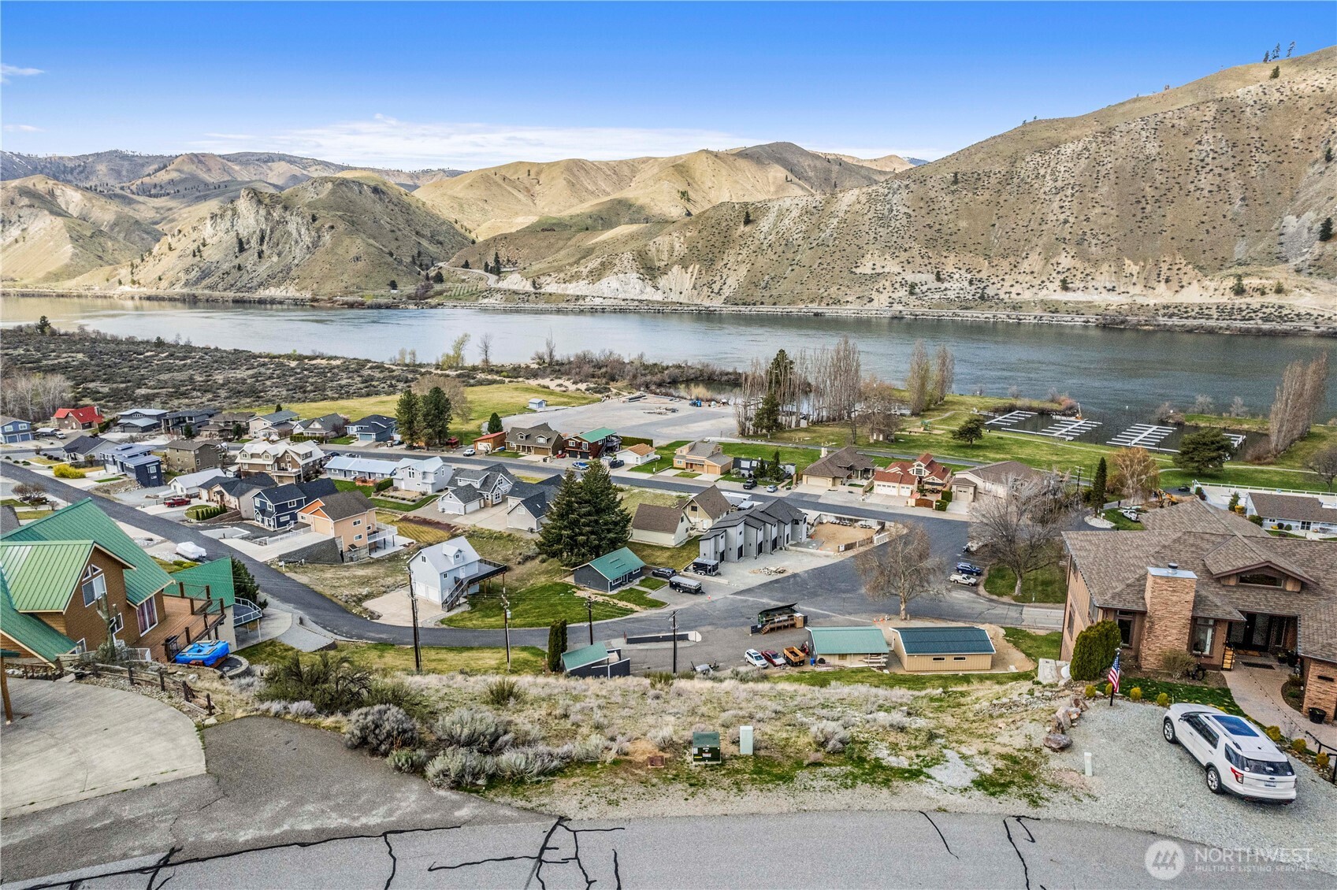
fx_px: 817
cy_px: 445
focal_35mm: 22
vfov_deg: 57.2
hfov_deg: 78.6
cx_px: 668
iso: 100
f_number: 2.8
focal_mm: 8.38
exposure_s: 1/3200
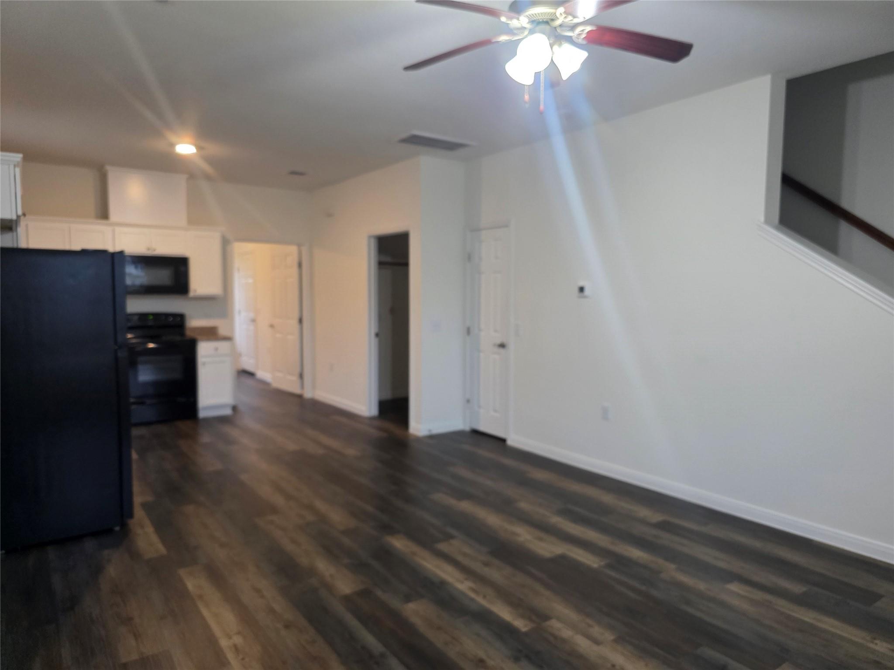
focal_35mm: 23
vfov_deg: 58.9
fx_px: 594
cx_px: 447
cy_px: 335
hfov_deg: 73.9
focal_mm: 6.3
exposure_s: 1/120
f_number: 1.7
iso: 500
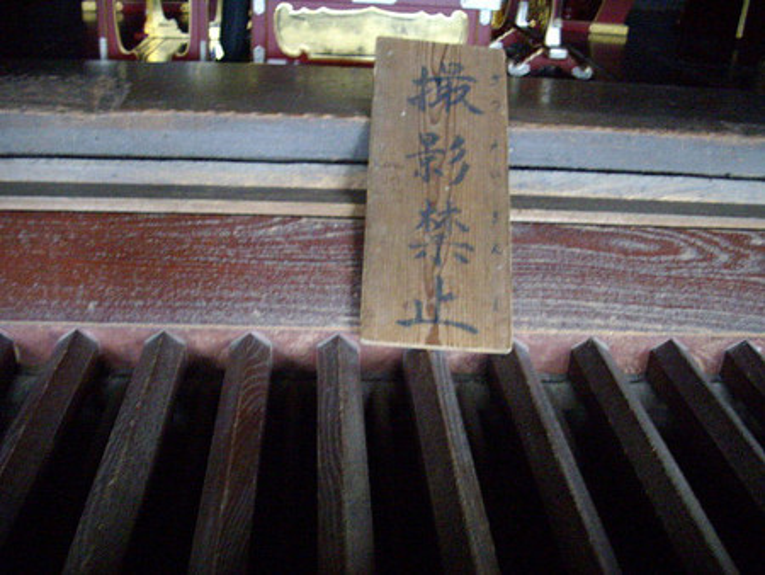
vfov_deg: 38.7
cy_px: 288
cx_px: 382
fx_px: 818
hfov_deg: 50.1
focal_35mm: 37
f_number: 2.8
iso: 400
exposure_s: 1/5
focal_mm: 6.2
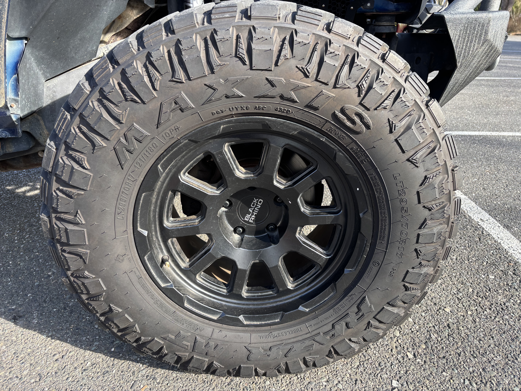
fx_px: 391
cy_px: 196
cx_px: 260
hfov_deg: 67.3
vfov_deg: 53.1
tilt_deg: -23.7
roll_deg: +0.3
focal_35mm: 26
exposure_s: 1/243
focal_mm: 5.96
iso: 40
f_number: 1.6
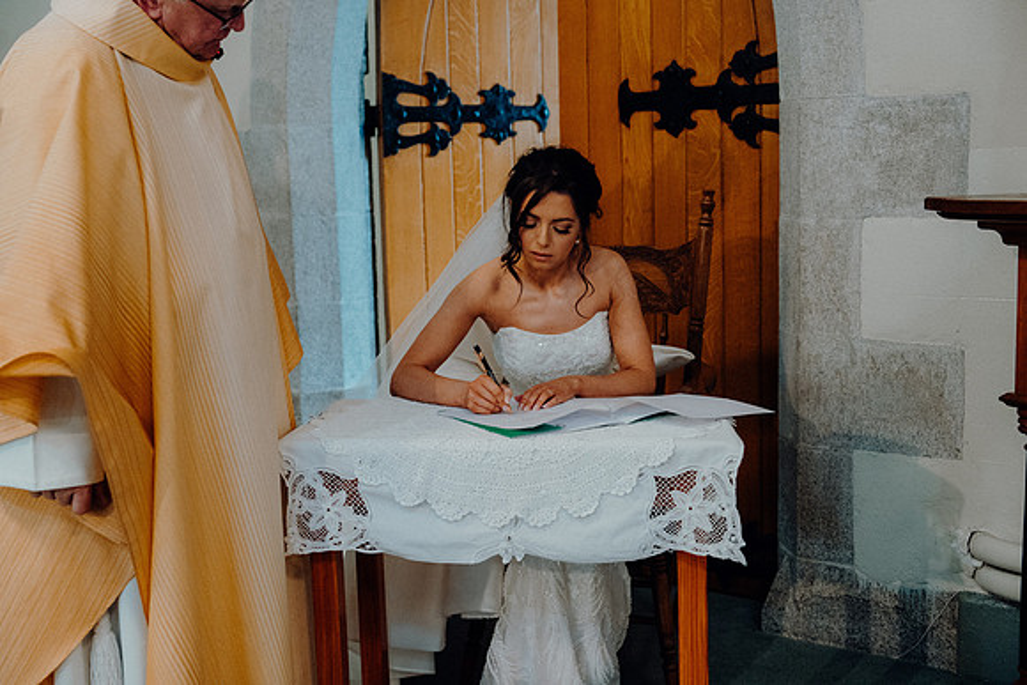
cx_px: 514
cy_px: 342
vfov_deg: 28.7
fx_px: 1341
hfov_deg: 41.9
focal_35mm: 47
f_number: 3.5
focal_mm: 47
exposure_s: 1/160
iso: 4000
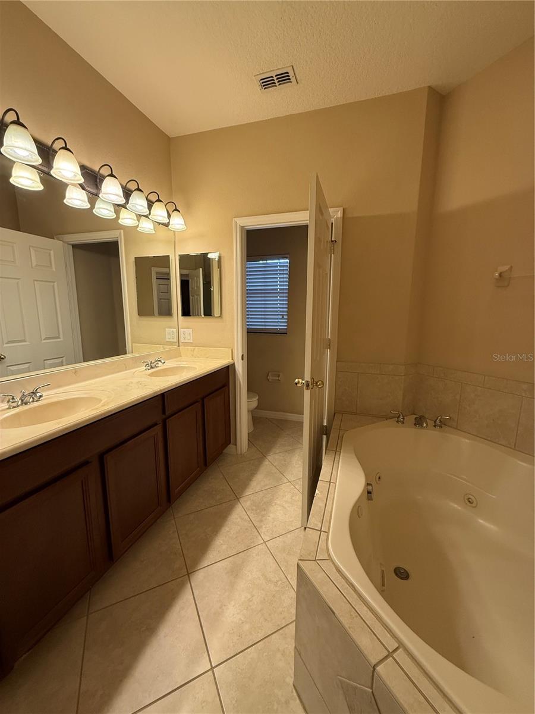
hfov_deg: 85.7
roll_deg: -0.5
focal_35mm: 14
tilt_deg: -8.3
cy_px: 357
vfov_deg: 102.1
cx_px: 268
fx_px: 288
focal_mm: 2.22
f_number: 2.2
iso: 250
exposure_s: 1/120
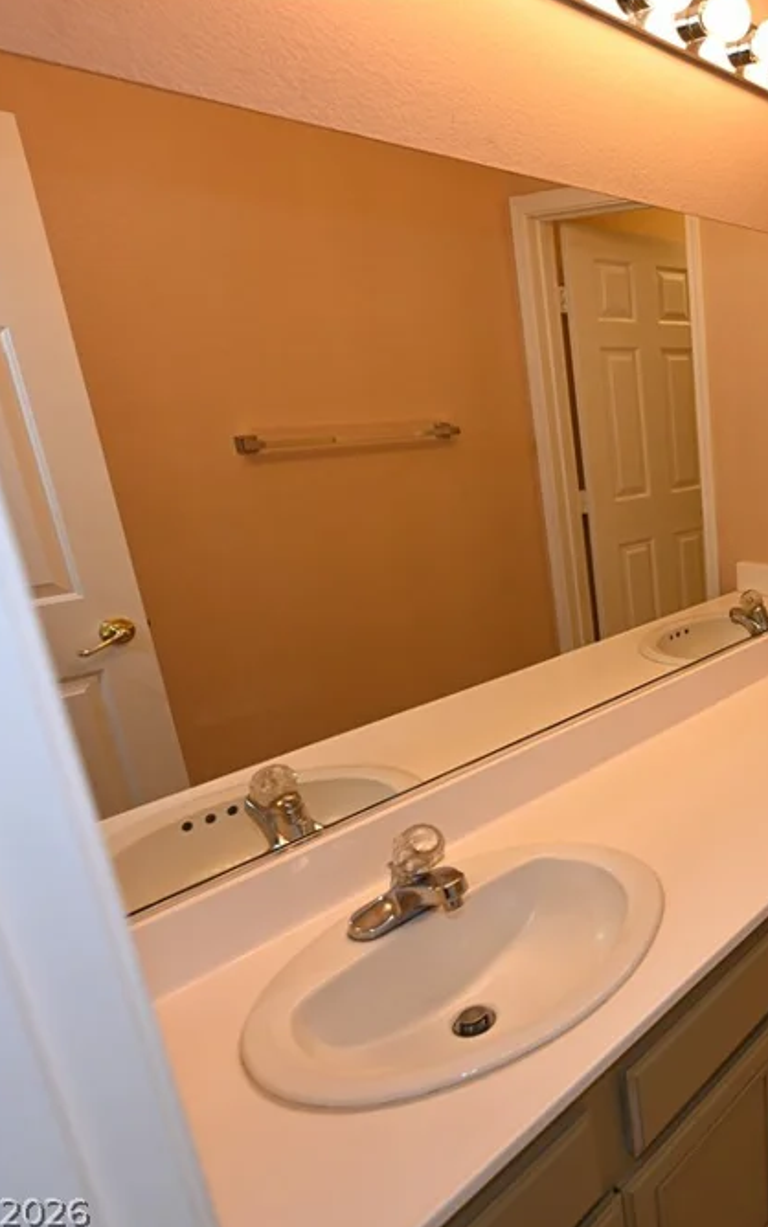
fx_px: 836
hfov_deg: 40.0
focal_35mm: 25
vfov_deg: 72.5
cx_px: 847
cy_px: 613
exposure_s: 1/80
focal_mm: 16
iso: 200
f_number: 4.5
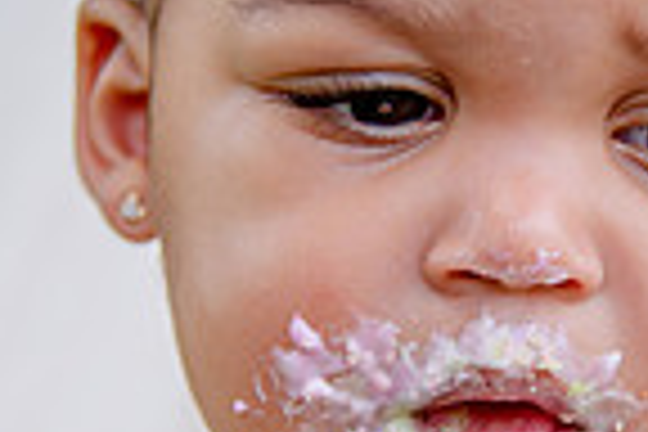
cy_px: 288
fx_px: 4716
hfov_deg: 7.8
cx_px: 612
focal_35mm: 262
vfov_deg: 5.2
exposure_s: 1/200
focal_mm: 65
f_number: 4
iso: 100
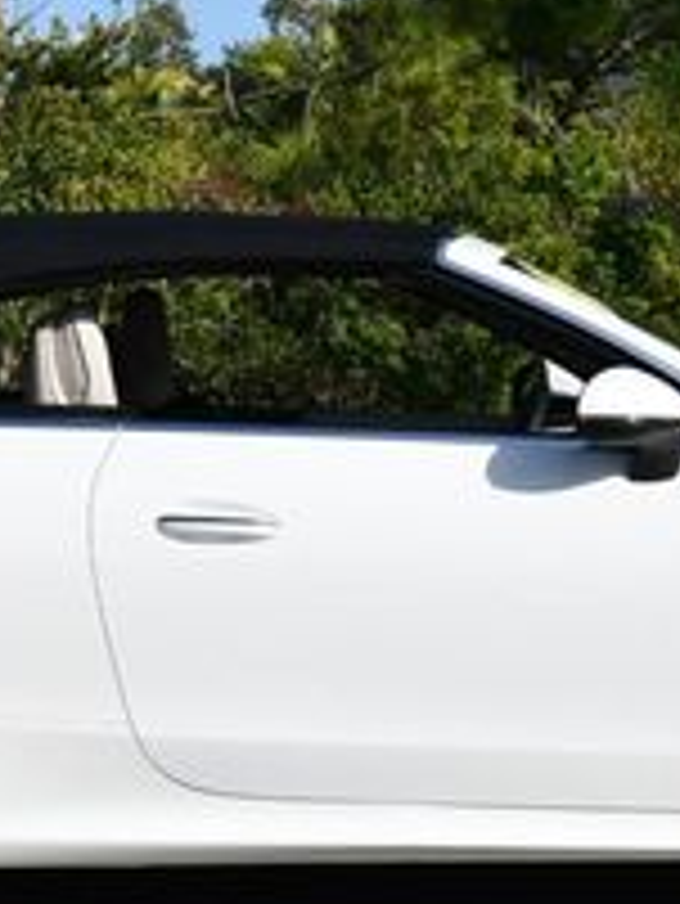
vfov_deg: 11.1
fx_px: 4657
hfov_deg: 8.4
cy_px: 207
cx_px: 311
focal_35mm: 178
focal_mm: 29
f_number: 8
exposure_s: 1/250
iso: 100
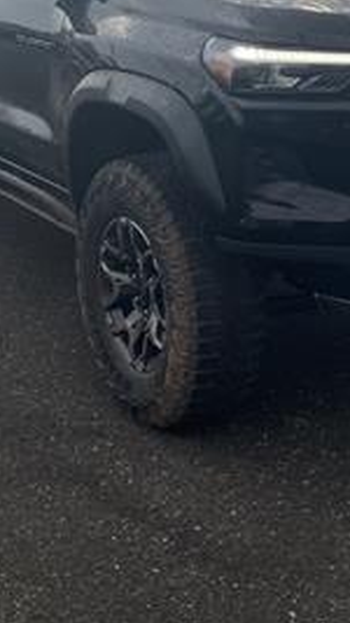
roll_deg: +2.5
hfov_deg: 17.7
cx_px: 240
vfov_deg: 29.8
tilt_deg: -7.3
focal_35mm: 68
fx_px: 1123
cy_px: 72
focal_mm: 4.2
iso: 32
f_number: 1.6
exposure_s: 1/749
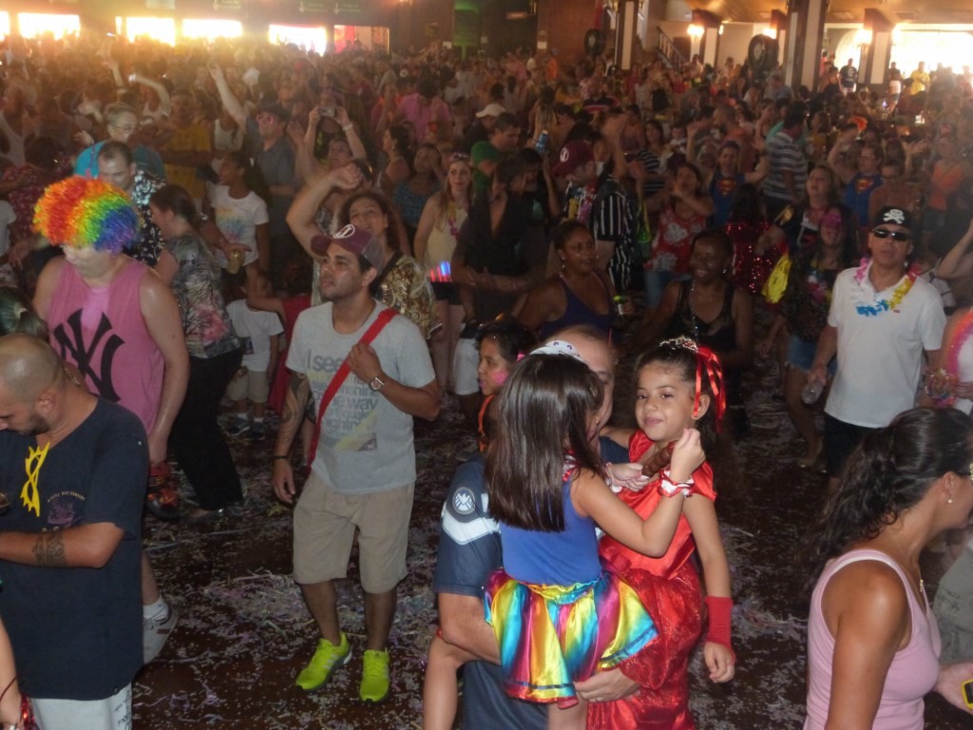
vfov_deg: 34.3
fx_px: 1181
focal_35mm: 42
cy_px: 365
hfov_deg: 44.8
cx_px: 486
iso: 400
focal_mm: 7.4
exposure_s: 1/25
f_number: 3.2
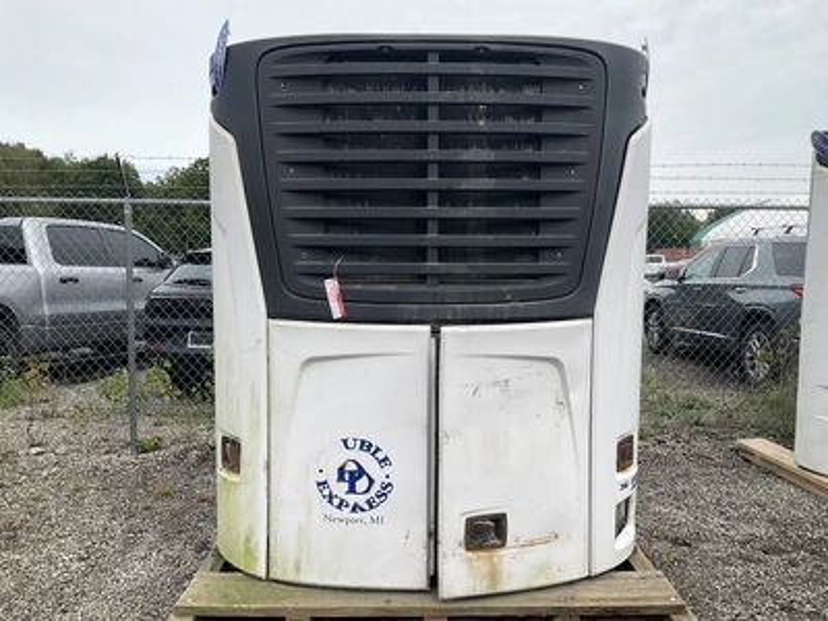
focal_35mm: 29
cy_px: 310
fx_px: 694
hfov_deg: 61.7
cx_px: 414
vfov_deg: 48.2
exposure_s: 1/1626
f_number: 1.8
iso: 25
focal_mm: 3
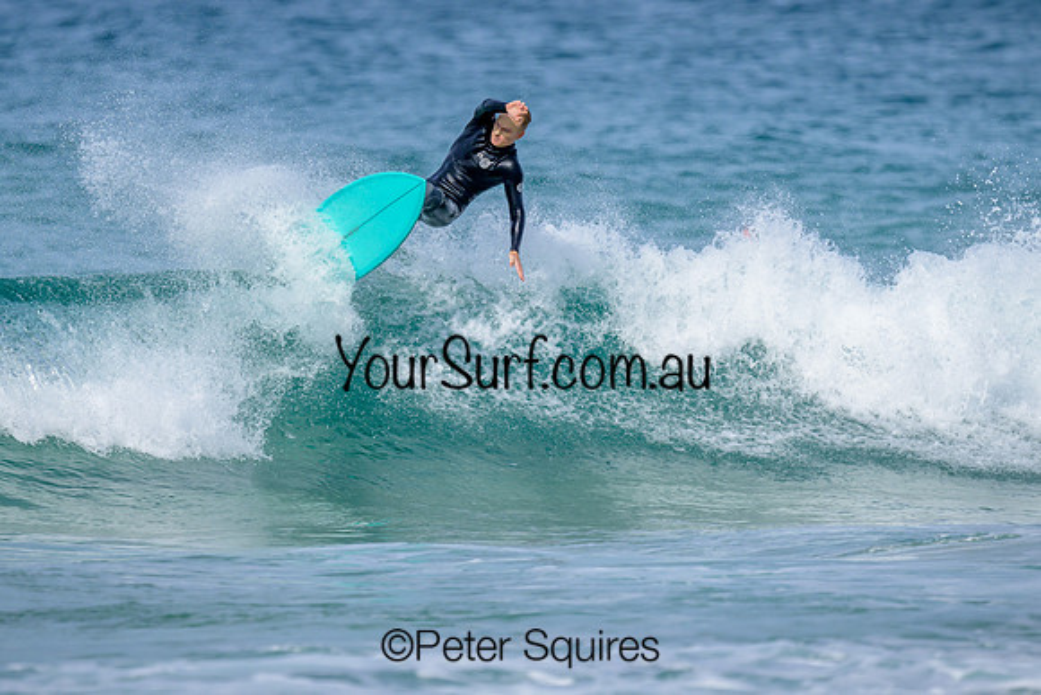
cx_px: 411
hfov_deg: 1.9
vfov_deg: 1.3
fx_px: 31832
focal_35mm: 1101
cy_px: 298
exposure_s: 1/2000
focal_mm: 800
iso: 220
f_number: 6.3
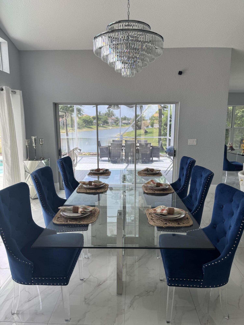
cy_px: 162
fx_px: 226
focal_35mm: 24
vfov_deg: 71.6
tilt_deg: -10.2
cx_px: 122
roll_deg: +0.2
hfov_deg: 56.8
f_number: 1.78
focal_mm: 6.76
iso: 64
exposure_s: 1/253
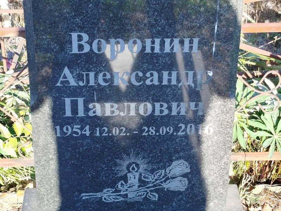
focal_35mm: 29
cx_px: 140
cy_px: 106
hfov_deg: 61.7
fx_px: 235
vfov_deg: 48.2
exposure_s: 1/100
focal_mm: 5.31
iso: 50
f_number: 1.7
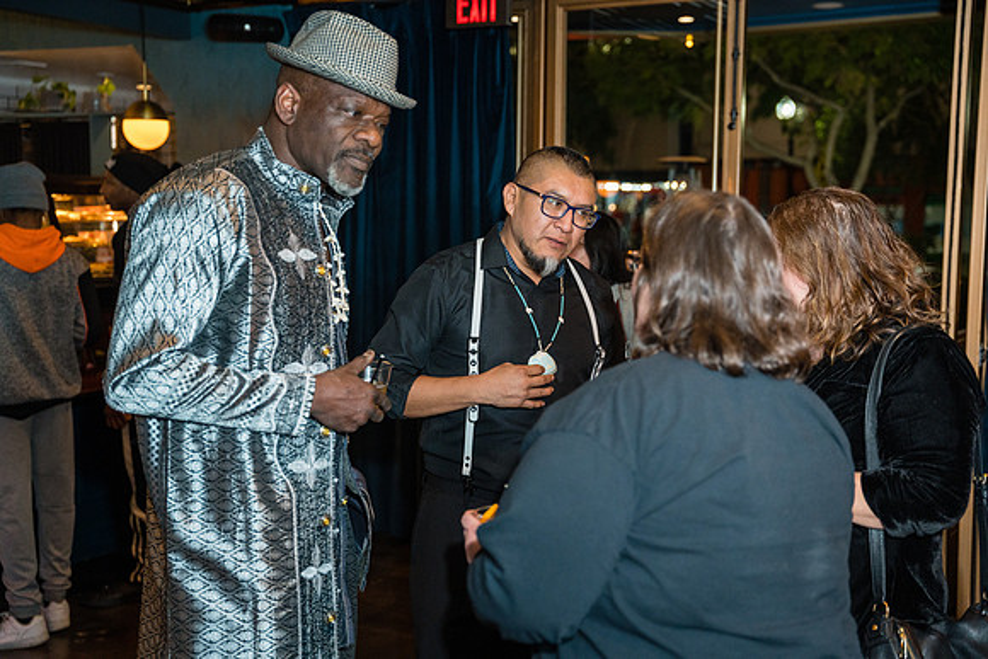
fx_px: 1307
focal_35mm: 48
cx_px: 494
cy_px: 330
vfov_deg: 28.3
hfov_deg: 41.4
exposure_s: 1/125
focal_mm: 47.6
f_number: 2.8
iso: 3200
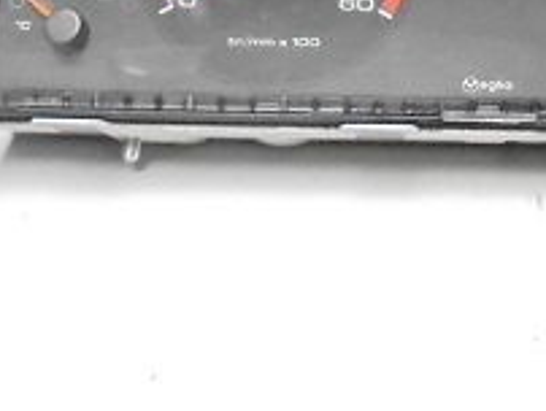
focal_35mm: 60
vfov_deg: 23.1
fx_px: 948
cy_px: -30
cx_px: 447
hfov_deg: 31.2
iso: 1600
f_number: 3.5
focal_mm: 4.6
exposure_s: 1/60
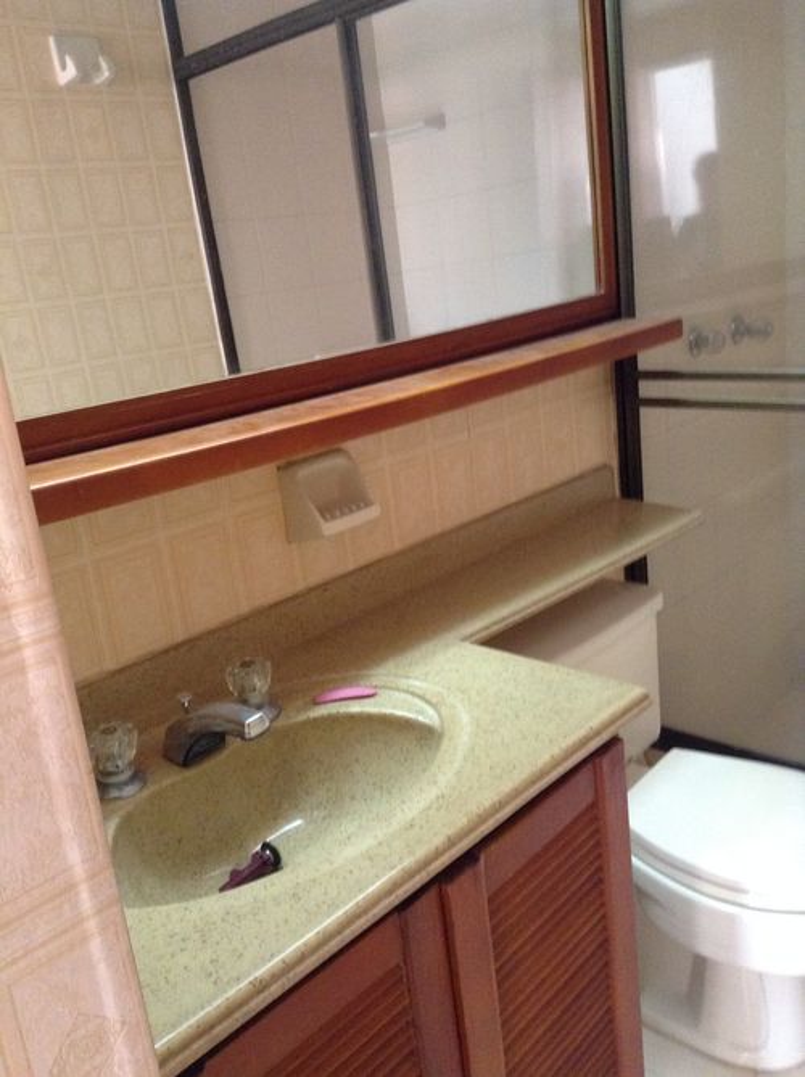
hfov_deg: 42.9
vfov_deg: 55.4
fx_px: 1026
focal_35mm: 33
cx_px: 402
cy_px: 538
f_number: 2.4
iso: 250
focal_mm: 3.3
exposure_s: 1/17
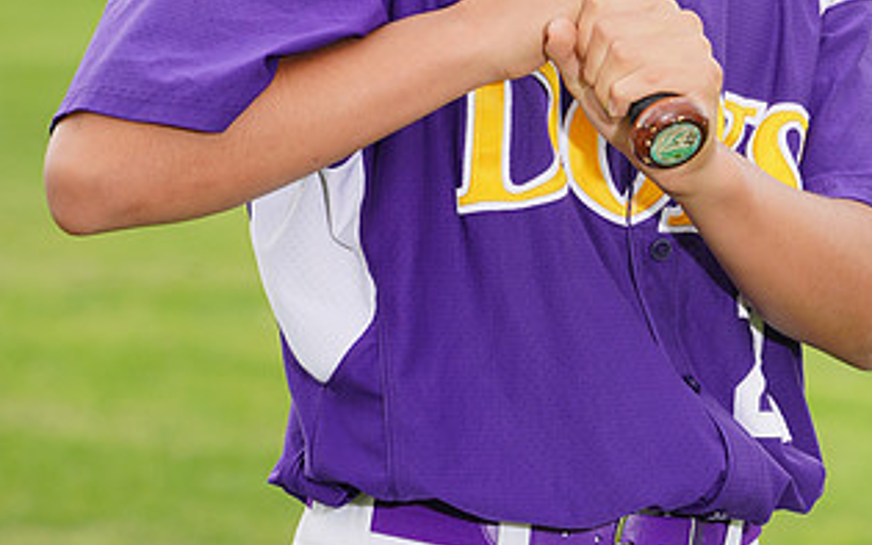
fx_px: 10767
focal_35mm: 453
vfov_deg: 2.9
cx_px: 486
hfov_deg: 4.6
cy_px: -149
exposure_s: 1/250
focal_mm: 241
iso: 200
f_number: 9
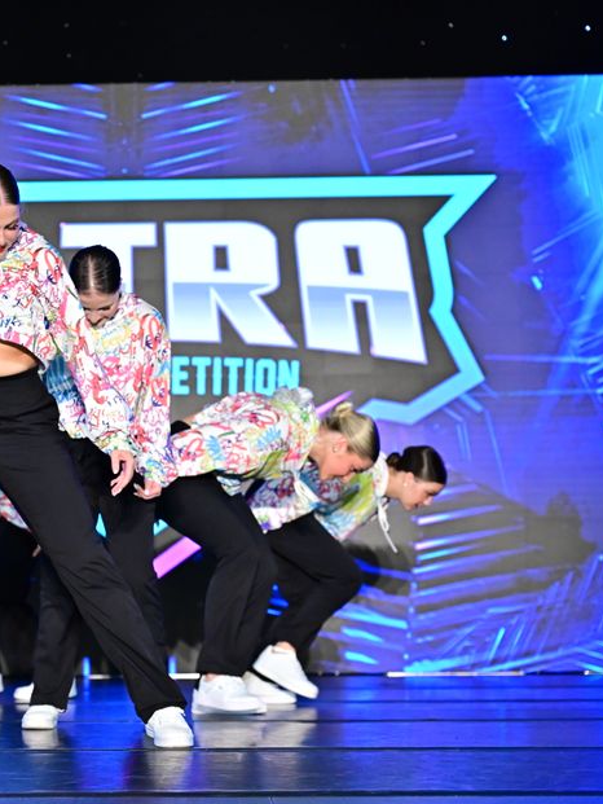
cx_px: 102
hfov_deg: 13.3
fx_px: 2577
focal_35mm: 111
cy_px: 377
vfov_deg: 17.7
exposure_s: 1/800
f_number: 3.5
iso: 3200
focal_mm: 70
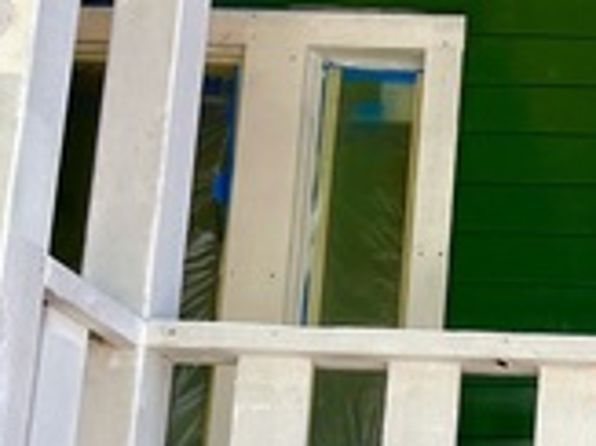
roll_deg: -0.9
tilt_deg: +9.0
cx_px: 973
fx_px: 1583
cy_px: 589
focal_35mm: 92
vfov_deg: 15.3
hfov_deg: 18.2
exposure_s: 1/448
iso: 32
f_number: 1.6
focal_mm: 5.1
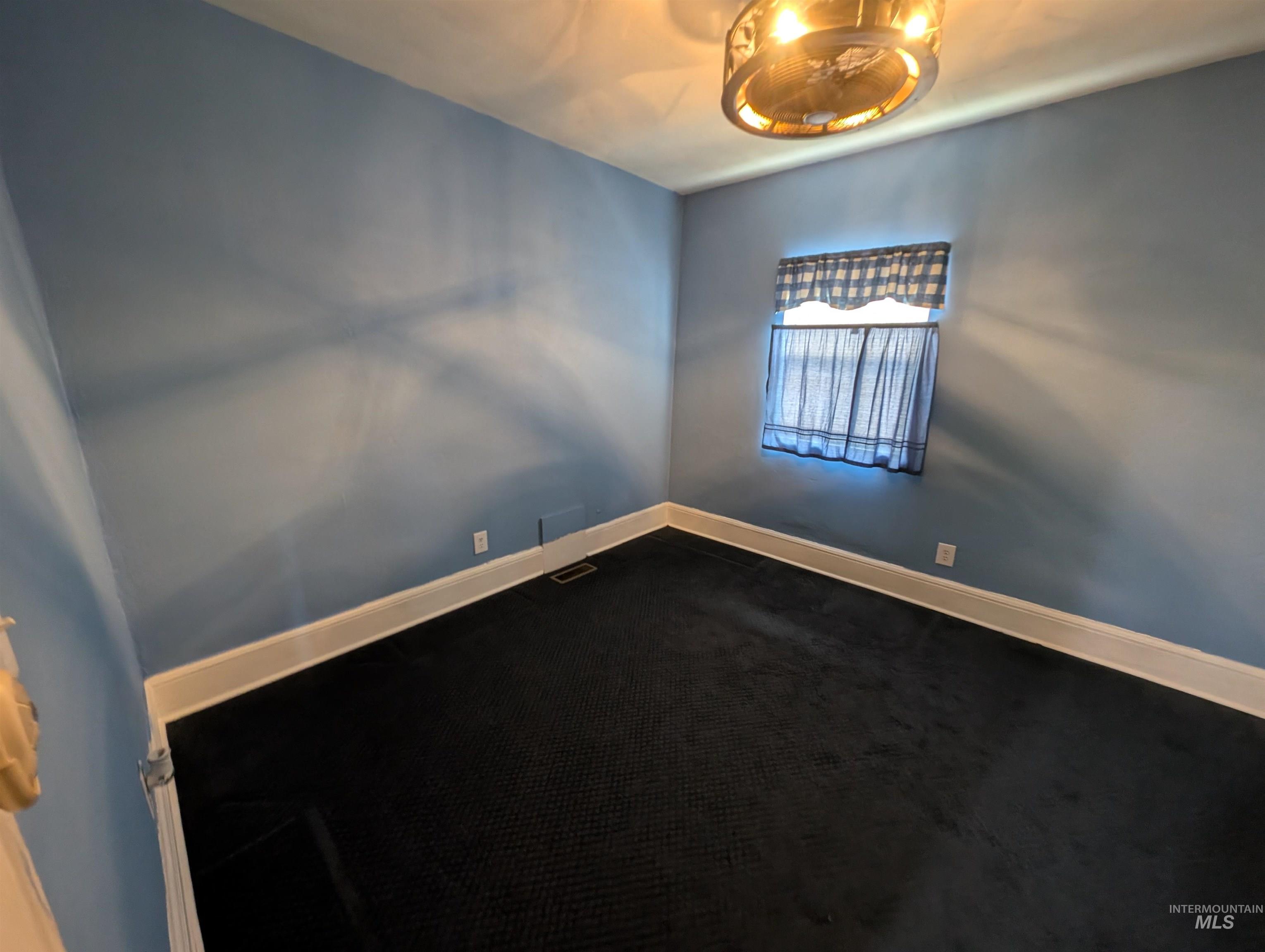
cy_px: 476
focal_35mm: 12
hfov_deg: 110.5
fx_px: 439
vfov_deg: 94.6
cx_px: 632
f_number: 1.95
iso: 124
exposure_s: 1/24
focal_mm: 2.23
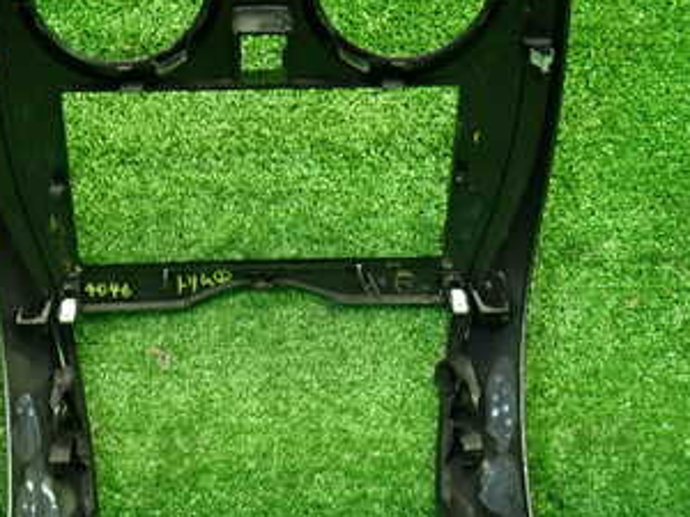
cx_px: 260
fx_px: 997
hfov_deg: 38.0
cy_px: 271
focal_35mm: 50
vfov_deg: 29.1
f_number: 2
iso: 200
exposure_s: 1/30
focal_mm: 4.5
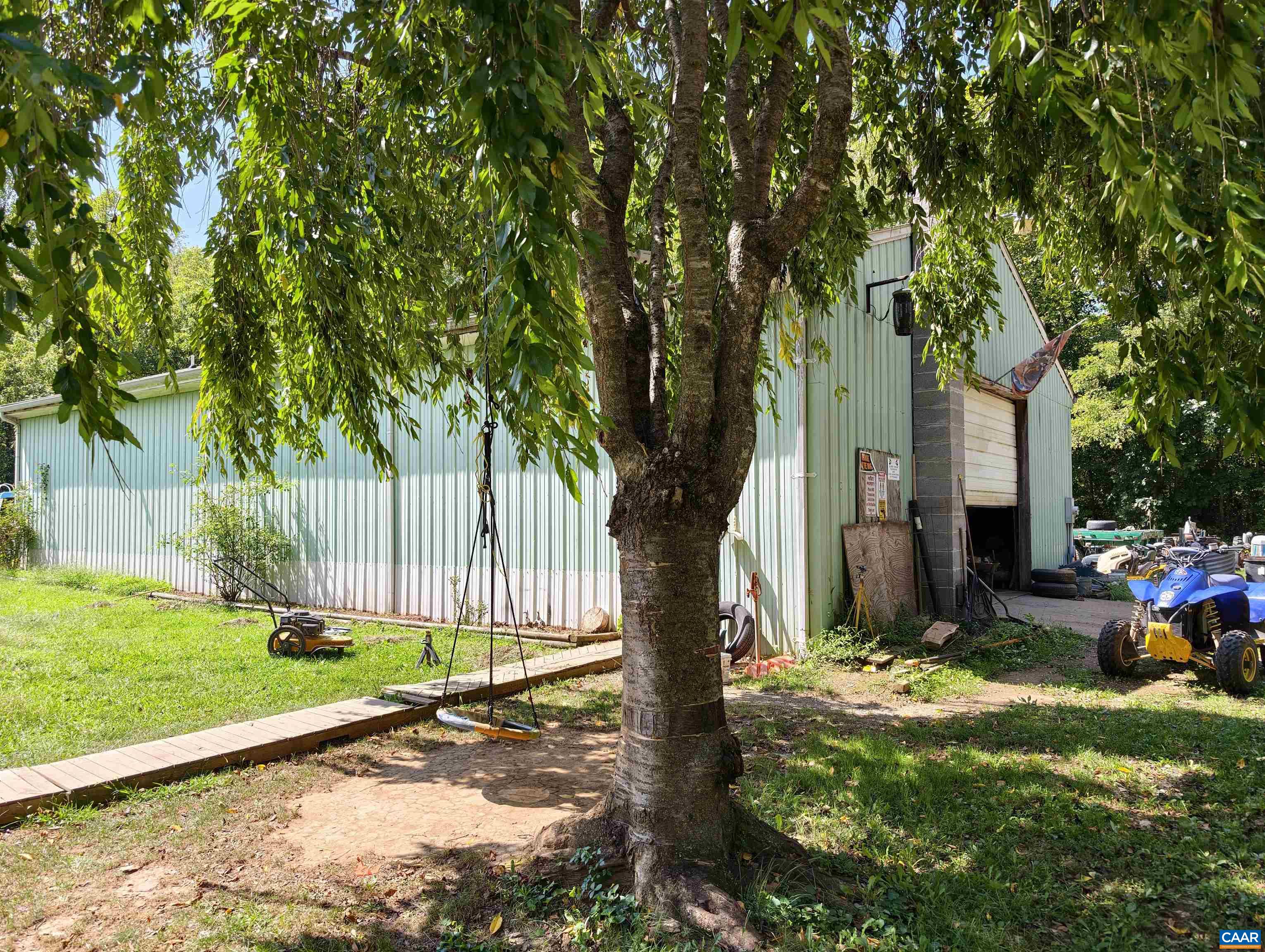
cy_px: 476
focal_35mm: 23
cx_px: 632
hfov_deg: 73.8
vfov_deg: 59.0
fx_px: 842
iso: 50
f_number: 1.68
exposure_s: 1/181
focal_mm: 6.25
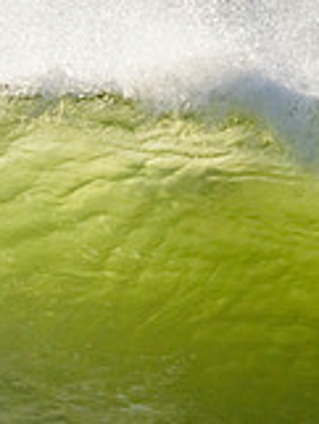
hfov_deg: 0.5
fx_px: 33929
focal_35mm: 2765
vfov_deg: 0.7
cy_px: 288
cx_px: -385
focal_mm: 800
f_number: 11
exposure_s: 1/2000
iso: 1250
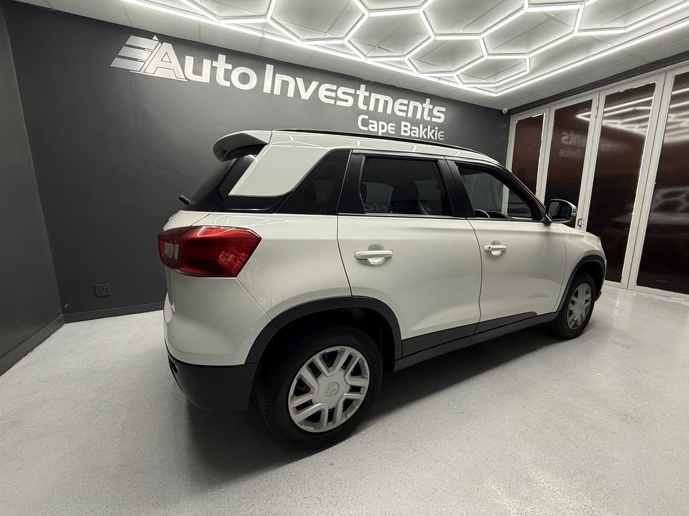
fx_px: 279
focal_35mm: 14
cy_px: 258
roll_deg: -0.1
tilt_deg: -9.9
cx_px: 344
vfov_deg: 85.7
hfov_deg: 102.1
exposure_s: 1/100
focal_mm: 2.22
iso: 200
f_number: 2.2
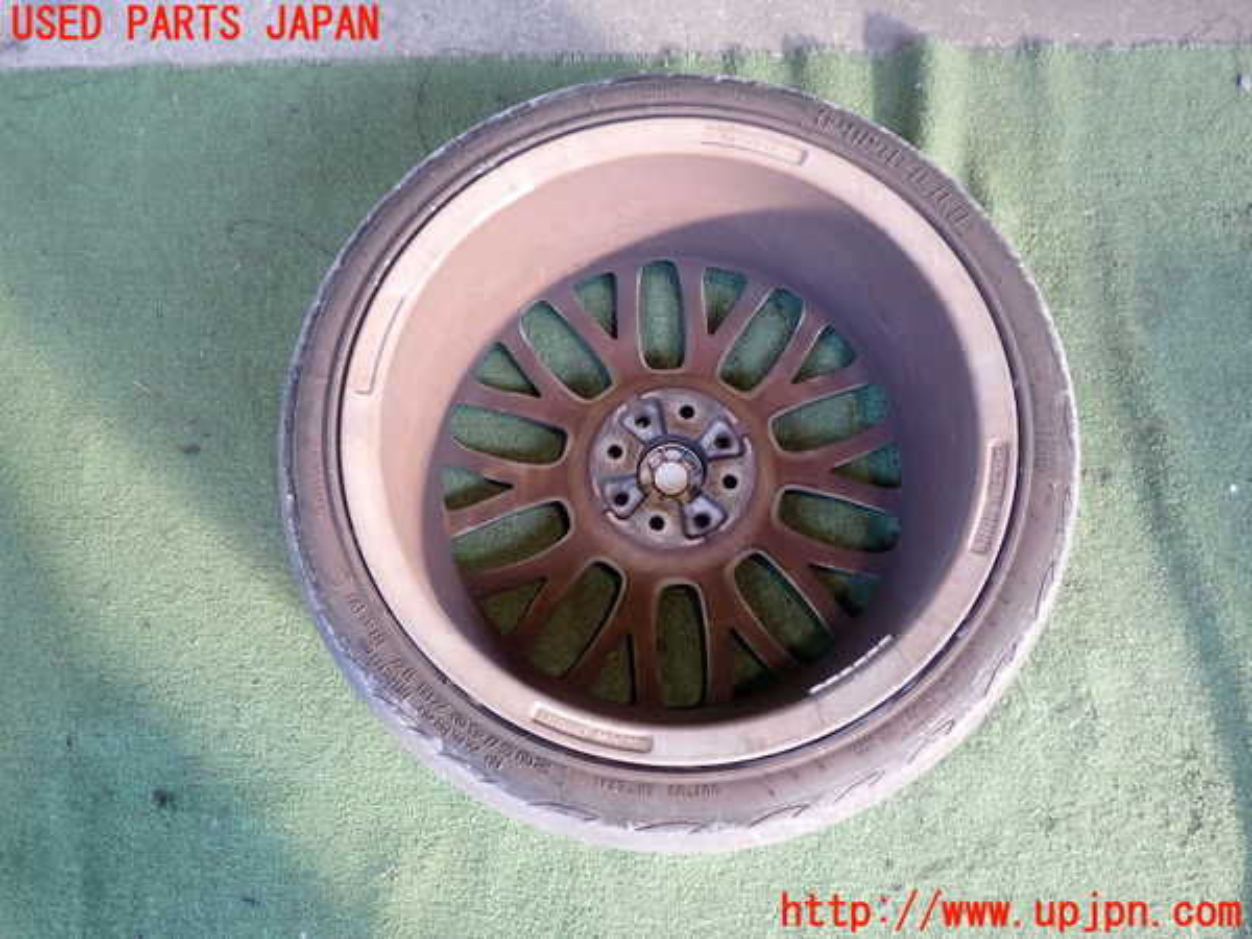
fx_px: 1085
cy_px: 470
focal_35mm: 30
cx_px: 626
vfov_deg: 46.8
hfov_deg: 60.0
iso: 200
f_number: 2.3
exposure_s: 1/50
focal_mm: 5.4
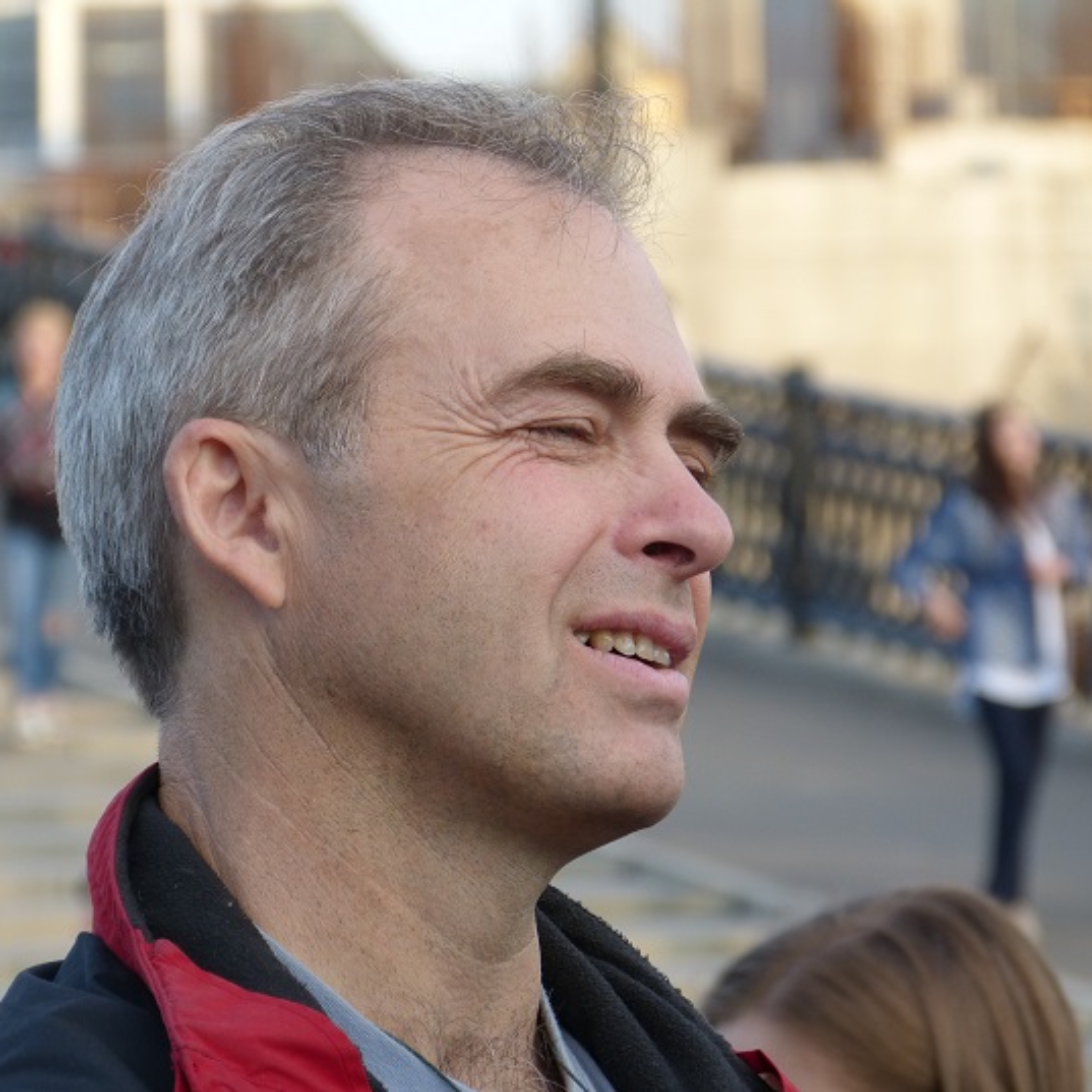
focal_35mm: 307
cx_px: 500
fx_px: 10957
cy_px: 545
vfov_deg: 5.7
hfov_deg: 5.7
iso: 100
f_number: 4
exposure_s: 1/125
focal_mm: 46.6
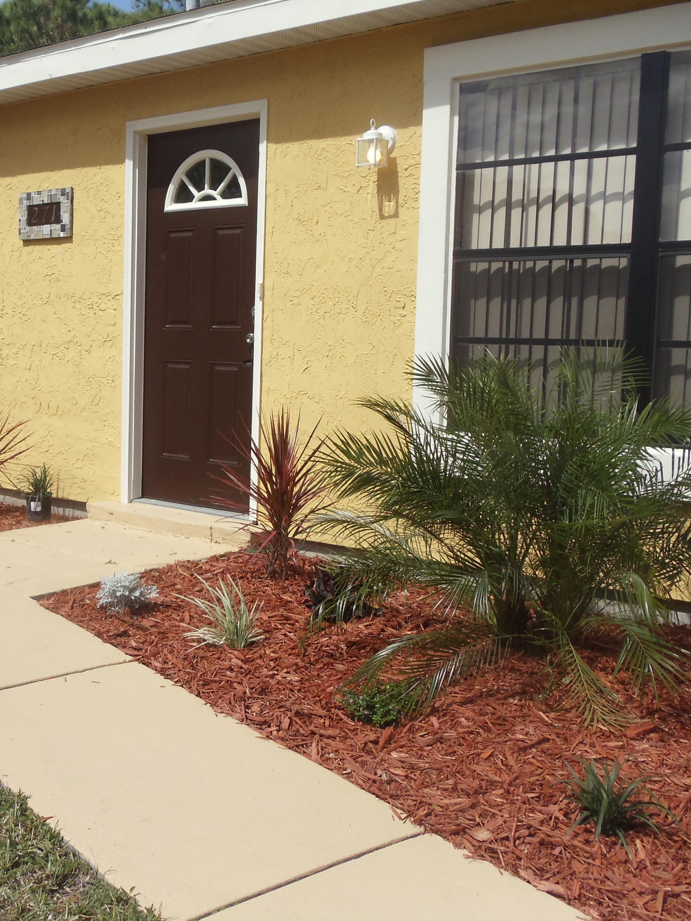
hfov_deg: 24.6
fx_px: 1570
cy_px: 458
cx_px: 182
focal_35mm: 59
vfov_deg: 32.7
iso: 100
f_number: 7.1
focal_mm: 6
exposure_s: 1/320
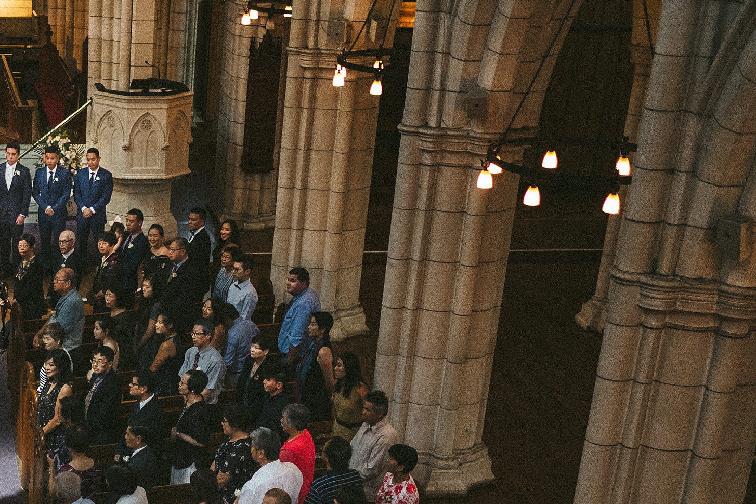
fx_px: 1491
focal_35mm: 71
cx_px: 5
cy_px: 504
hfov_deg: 26.9
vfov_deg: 18.7
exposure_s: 1/1000
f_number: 1.4
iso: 1250
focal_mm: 23
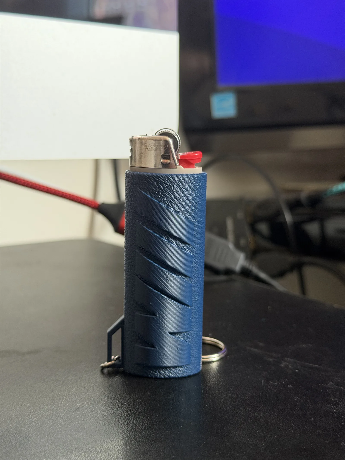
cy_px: 230
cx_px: 172
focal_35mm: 48
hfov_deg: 30.3
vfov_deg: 39.7
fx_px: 638
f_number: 1.78
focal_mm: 6.76
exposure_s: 1/33
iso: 320
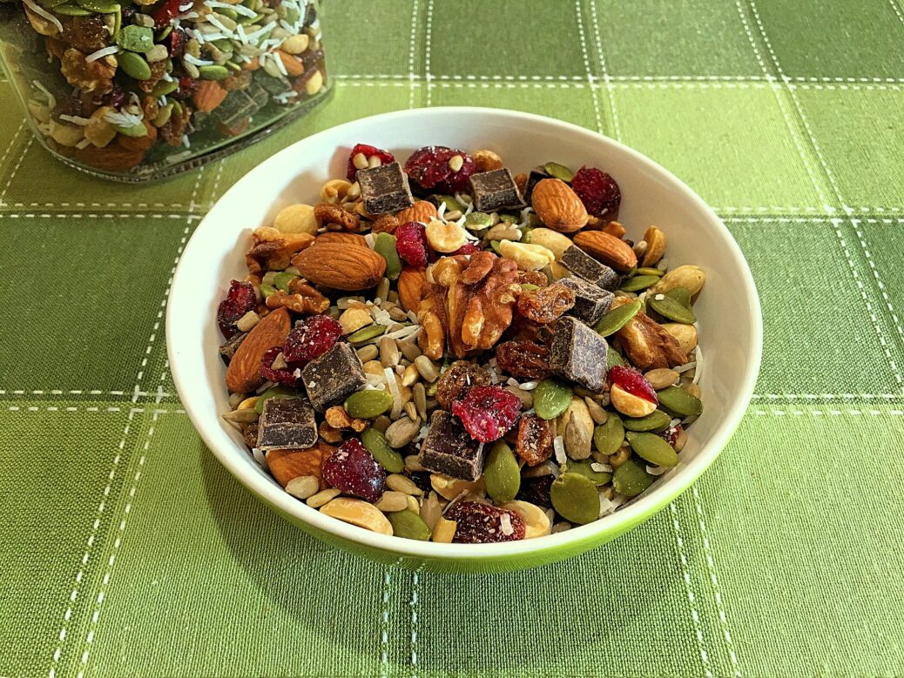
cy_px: 339
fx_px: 758
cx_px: 452
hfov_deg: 61.6
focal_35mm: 29
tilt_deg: -49.9
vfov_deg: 48.2
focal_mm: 4.15
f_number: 2.2
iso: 40
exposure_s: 1/30
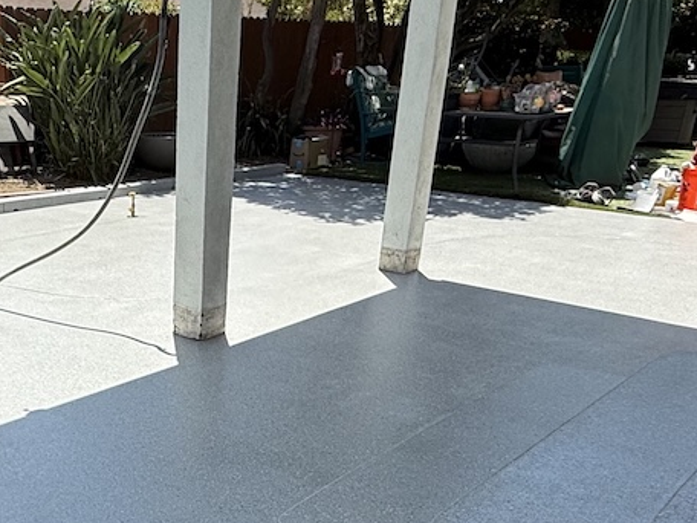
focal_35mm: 43
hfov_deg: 42.2
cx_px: 153
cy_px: 456
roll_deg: -0.7
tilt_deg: -25.6
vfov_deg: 32.2
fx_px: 866
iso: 50
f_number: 2.2
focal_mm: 2.22
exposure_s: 1/1497
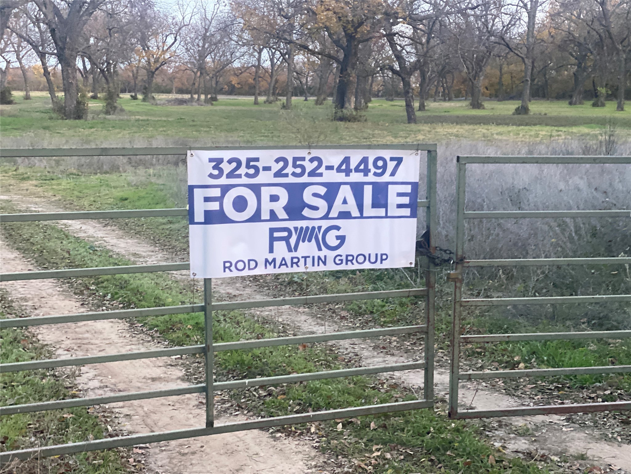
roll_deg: -0.2
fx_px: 948
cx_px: 316
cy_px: 237
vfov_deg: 28.0
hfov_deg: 36.8
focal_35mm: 52
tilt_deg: -6.8
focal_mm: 6
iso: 250
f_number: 2
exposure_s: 1/100
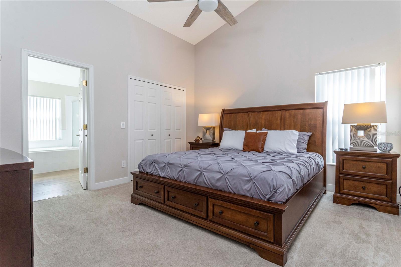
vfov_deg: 70.4
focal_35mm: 17
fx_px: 189
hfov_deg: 93.3
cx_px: 200
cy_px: 134
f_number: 11
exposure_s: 1/25
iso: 800
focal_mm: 17
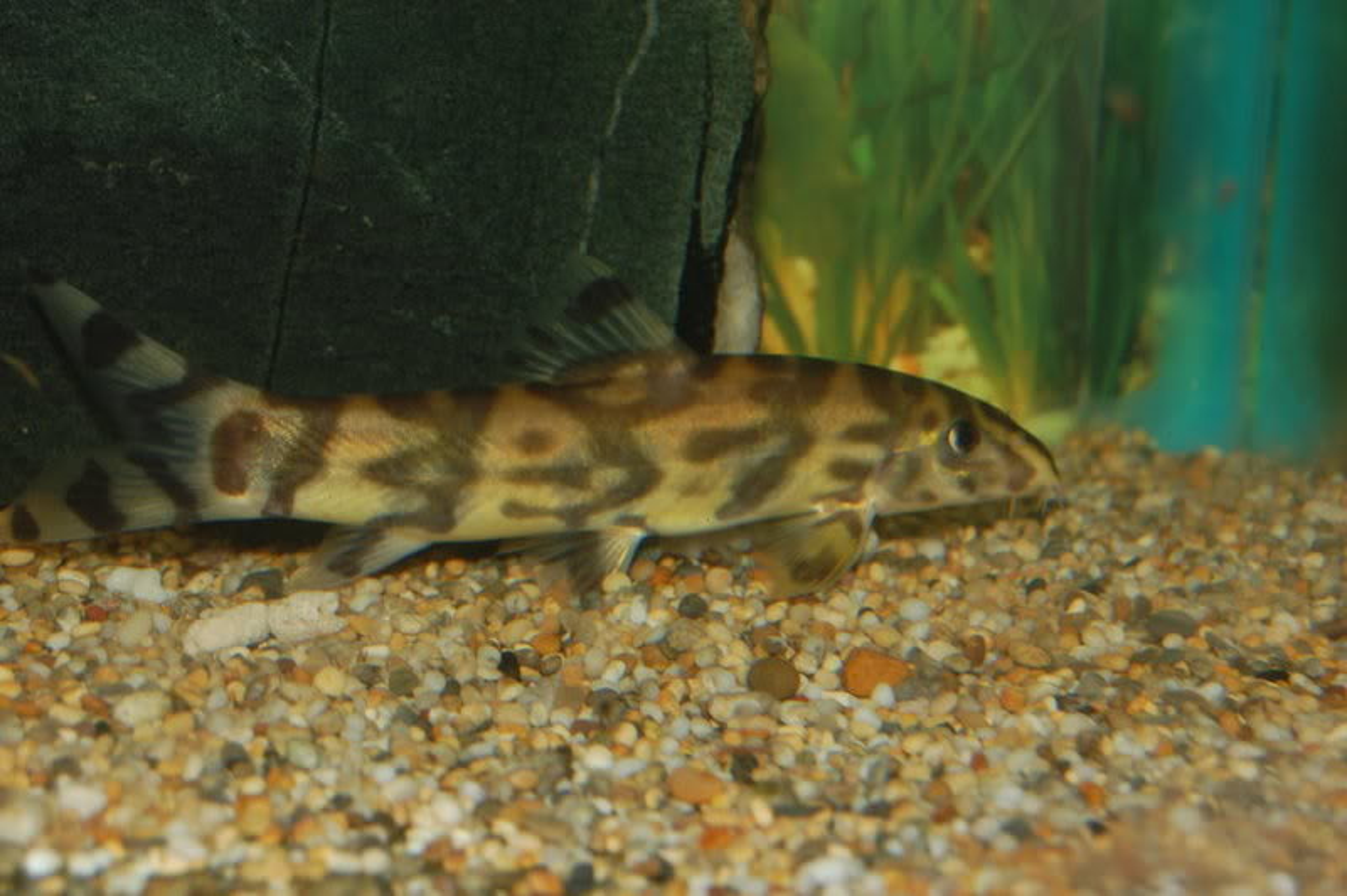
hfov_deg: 24.6
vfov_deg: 16.5
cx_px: 674
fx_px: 3084
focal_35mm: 82
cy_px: 448
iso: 200
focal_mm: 55
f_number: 8
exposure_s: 1/60
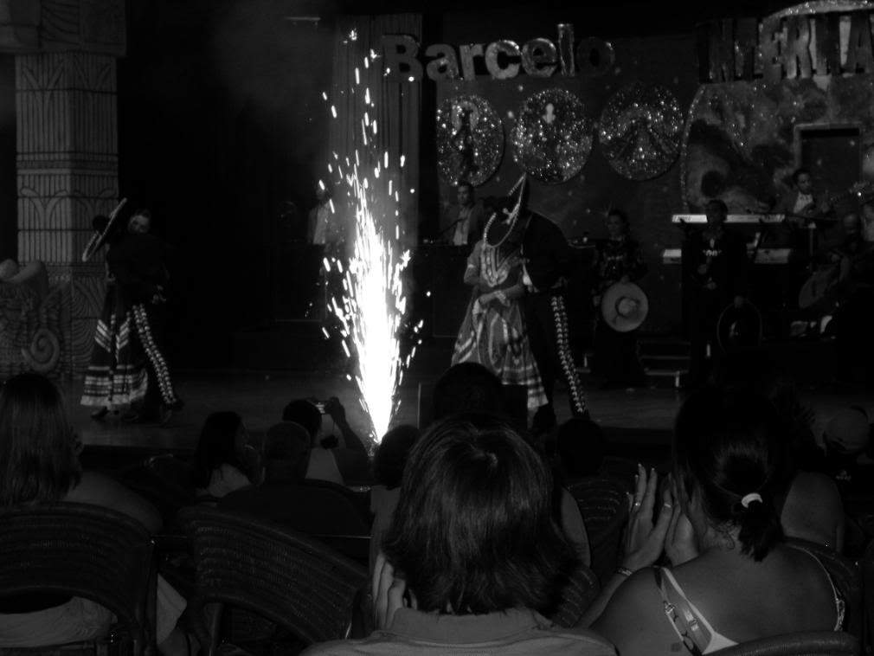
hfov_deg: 20.6
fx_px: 2399
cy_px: 328
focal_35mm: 95
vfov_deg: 15.6
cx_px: 437
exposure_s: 1/60.3
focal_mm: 19.8
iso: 200
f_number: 3.8
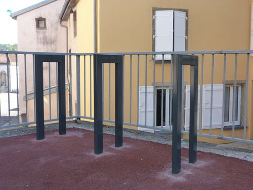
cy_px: 95
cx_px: 126
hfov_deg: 45.8
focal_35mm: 41
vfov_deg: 35.1
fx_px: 300
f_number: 4
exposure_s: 1/125
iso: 125
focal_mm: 7.4
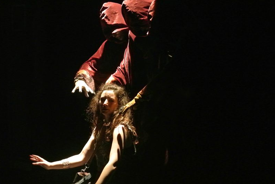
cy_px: 92
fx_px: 918
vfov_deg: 11.5
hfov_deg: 17.0
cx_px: 137
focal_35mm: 120
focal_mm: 44.2
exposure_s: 1/60
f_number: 4
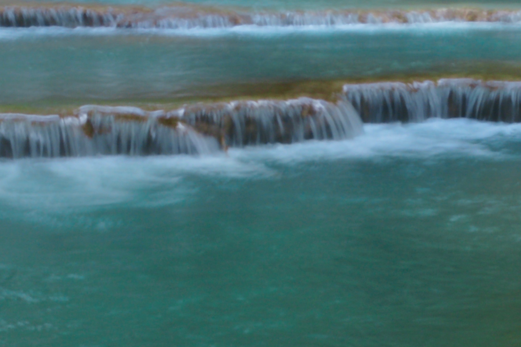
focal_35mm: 149
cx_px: 259
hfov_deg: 13.8
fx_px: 2154
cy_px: 219
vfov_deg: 9.2
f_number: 18
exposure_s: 1/4
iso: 100
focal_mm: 30
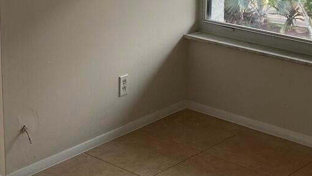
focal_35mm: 88
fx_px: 728
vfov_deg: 13.5
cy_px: -5
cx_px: 51
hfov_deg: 23.7
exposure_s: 1/120
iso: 40
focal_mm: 4.25
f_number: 1.8
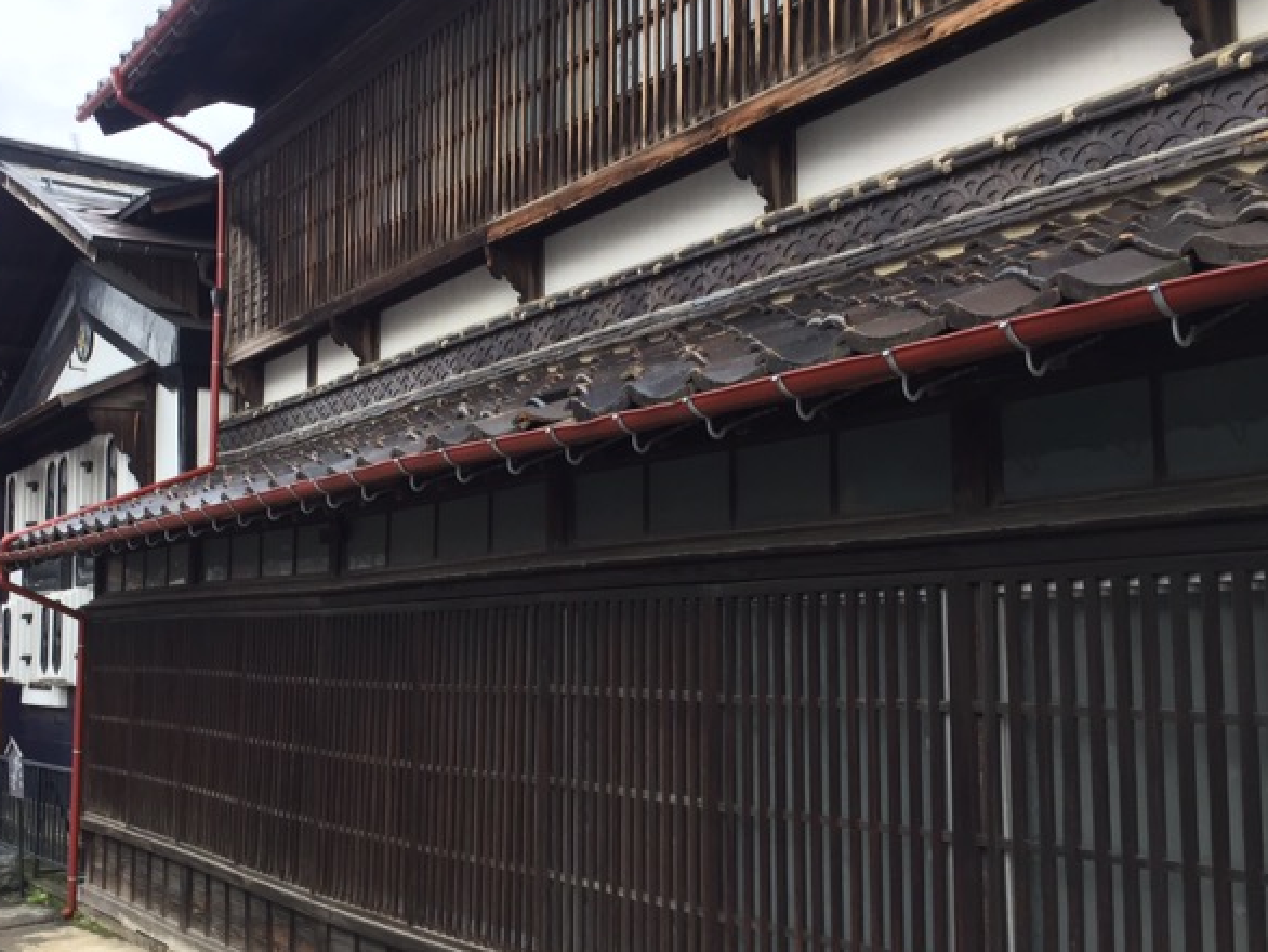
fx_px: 1393
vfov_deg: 37.7
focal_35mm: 38
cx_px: 452
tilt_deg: +6.2
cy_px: 521
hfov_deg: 48.4
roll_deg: +0.5
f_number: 2.2
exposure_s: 1/120
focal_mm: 4.15
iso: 40
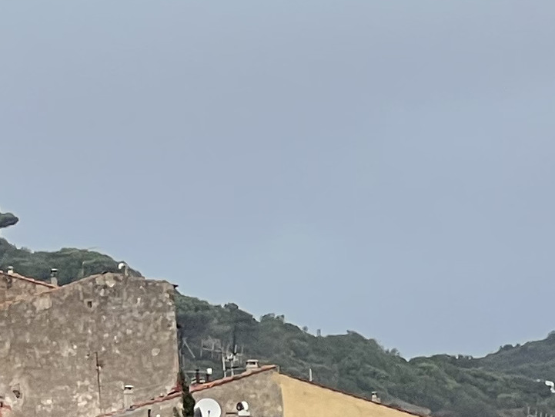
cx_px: -548
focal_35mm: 427
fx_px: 6847
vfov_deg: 3.5
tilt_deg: +5.8
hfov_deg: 4.6
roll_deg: +2.7
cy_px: 509
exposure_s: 1/122
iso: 32
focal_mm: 9
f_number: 2.8
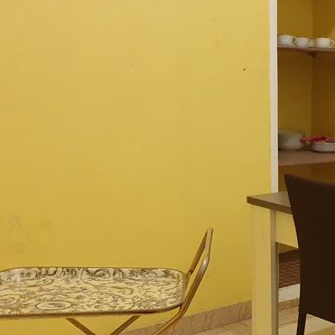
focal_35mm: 62
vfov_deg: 27.2
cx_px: 354
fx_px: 679
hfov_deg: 25.9
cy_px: 266
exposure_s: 1/50
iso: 800
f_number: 1.5
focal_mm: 4.32
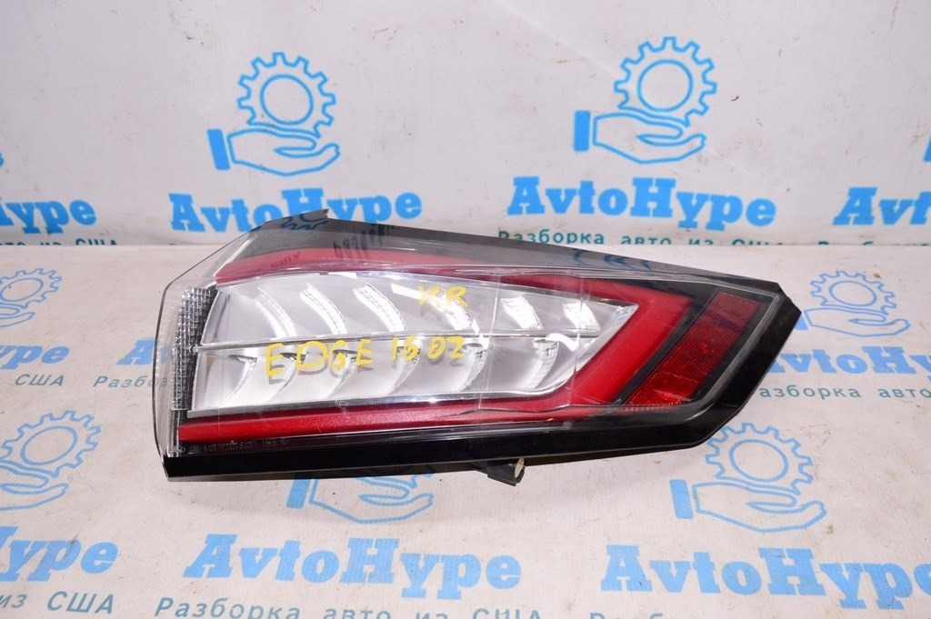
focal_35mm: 32
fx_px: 814
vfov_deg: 41.6
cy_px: 310
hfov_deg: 59.5
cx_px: 466
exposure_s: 1/200
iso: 1600
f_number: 8
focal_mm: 21
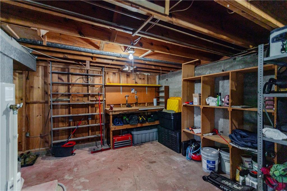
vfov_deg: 73.7
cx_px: 144
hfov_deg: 96.8
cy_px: 96
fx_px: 127
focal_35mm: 16
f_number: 2.8
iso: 500
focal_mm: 16
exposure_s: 1/320
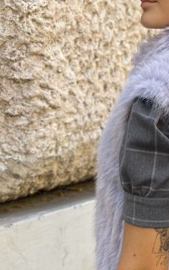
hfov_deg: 16.6
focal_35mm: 78
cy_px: 180
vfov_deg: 26.3
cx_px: 132
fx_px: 574
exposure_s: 1/121
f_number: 1.6
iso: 32
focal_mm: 5.1
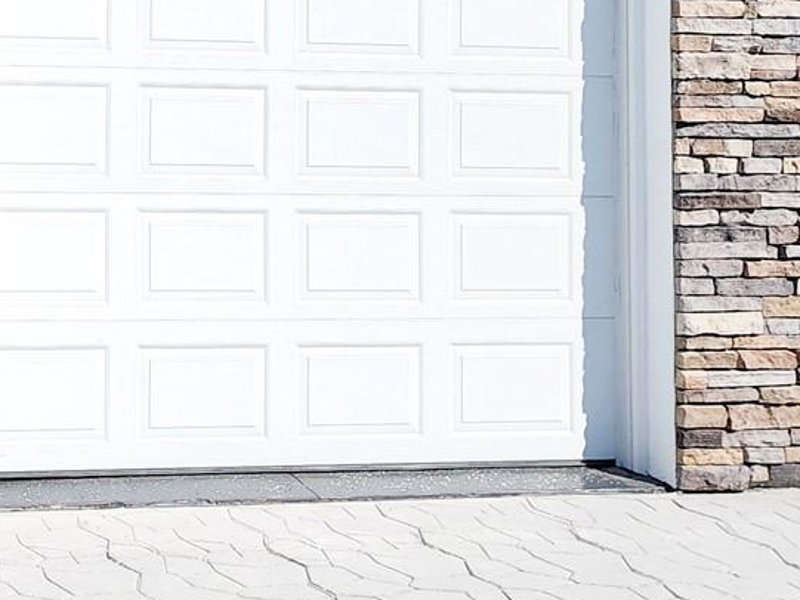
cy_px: -184
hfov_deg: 25.9
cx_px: -125
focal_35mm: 68
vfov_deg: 19.8
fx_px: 1572
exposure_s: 1/2500
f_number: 1.8
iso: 12
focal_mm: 6.4
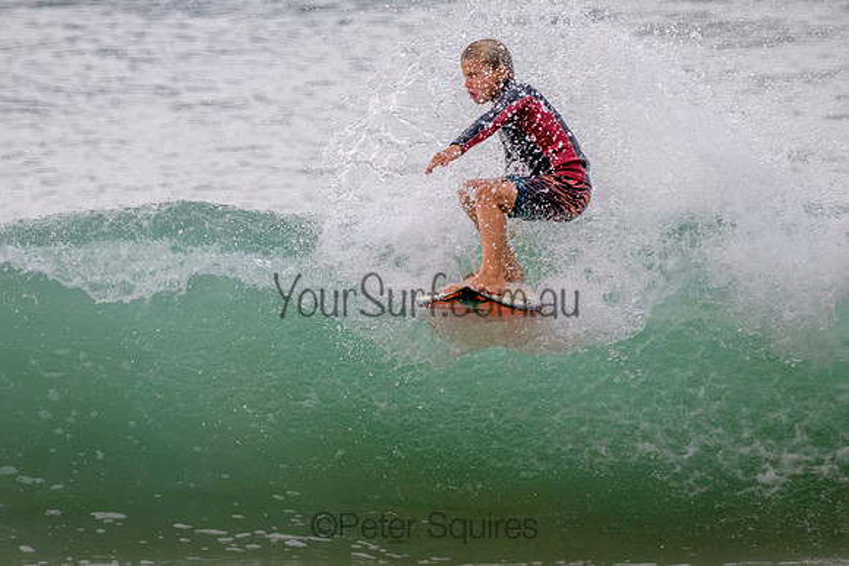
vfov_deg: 1.3
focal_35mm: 1075
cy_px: 193
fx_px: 25348
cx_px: 385
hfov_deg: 1.9
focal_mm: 800
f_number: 11
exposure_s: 1/2000
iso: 1600
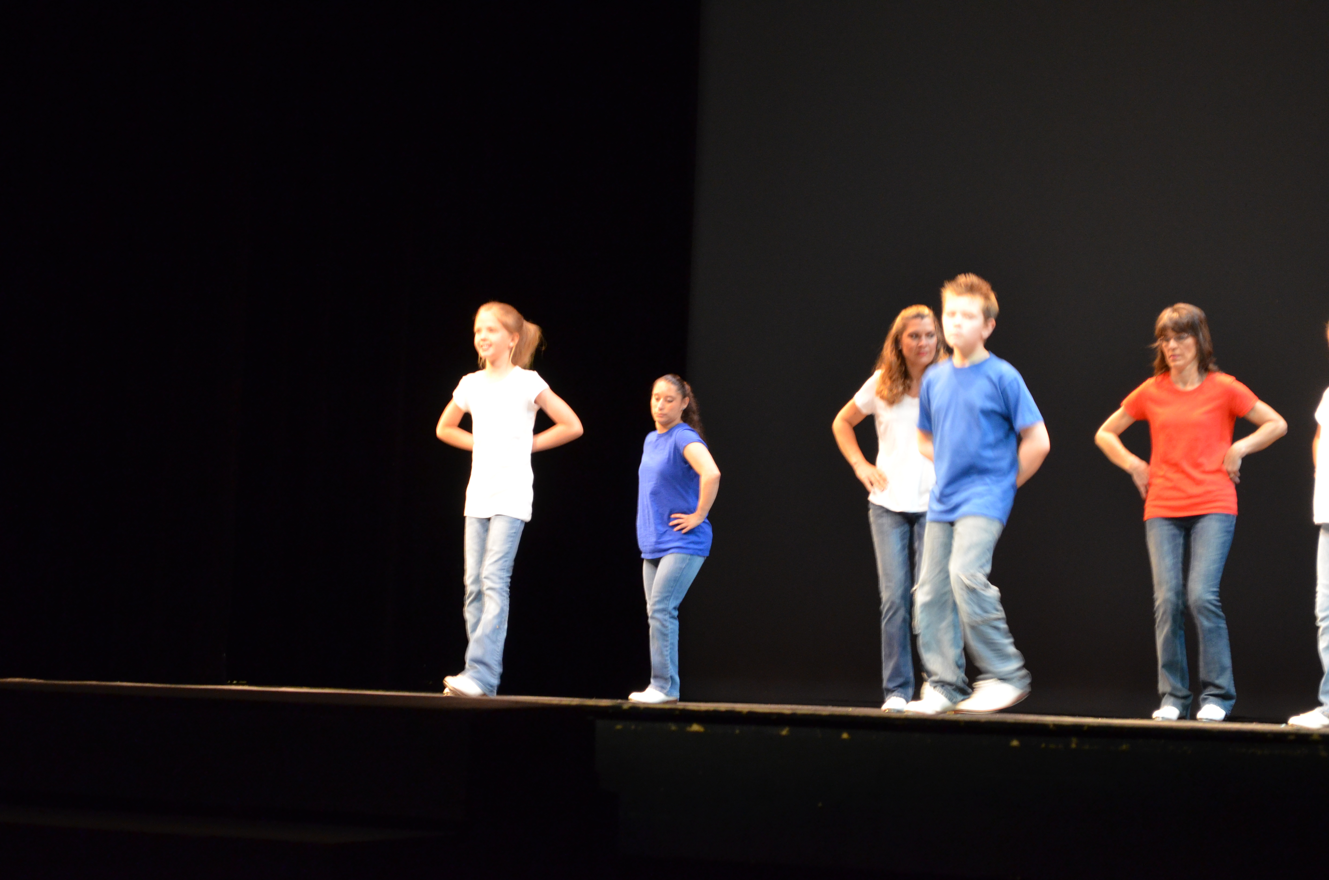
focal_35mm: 82
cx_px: 664
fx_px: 3039
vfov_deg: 16.5
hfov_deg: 24.7
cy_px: 440
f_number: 5.6
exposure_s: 1/30
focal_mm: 55
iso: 2000
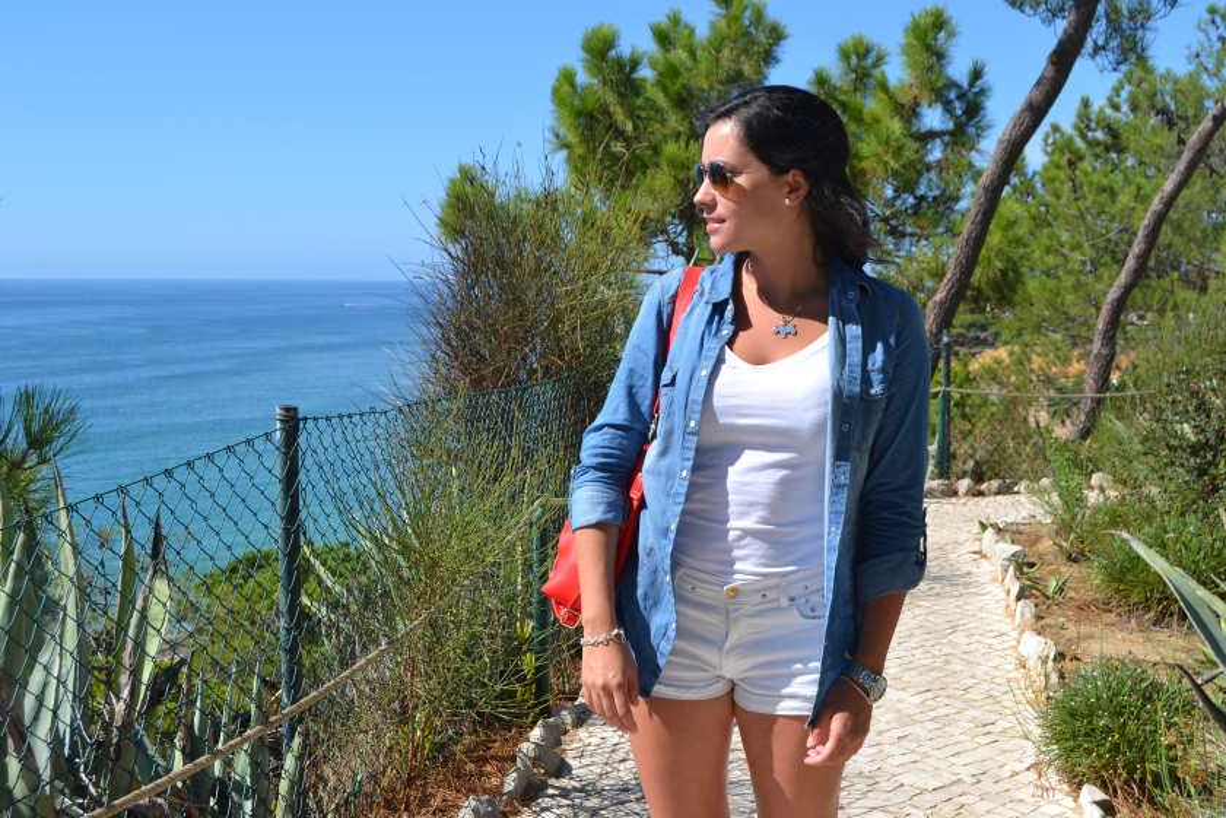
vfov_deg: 29.9
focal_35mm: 45
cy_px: 409
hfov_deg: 43.6
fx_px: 1532
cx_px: 613
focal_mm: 30
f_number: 8
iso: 100
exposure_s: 1/250
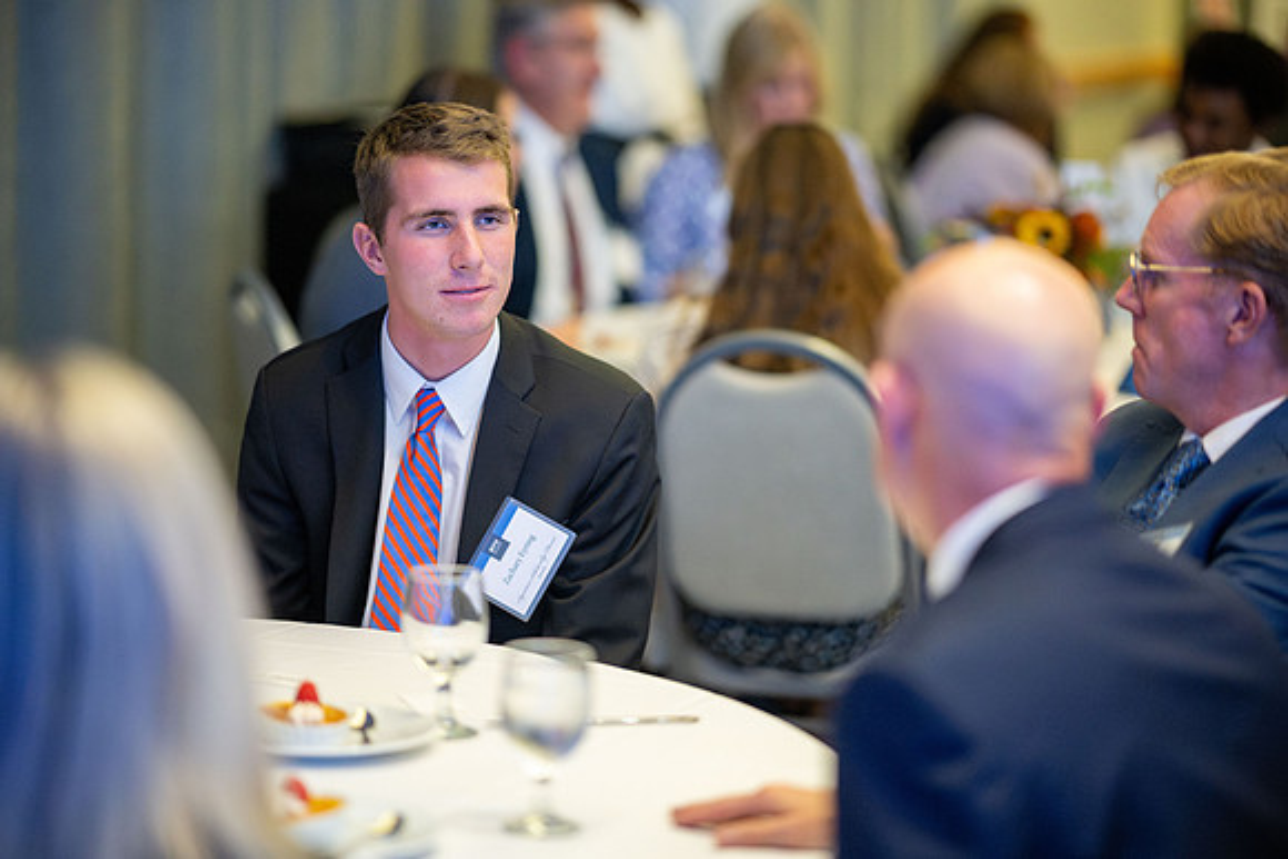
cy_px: 430
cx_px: 644
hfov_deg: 19.5
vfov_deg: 13.0
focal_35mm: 105
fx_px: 3757
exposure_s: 1/500
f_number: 1.4
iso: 6400
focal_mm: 105
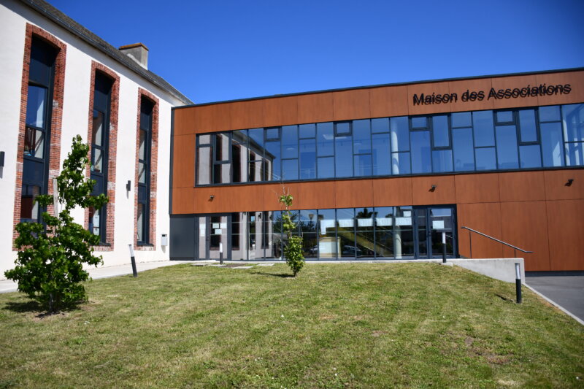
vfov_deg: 47.9
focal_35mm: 27
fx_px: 438
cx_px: 292
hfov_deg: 67.4
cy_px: 194
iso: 250
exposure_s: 1/4000
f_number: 3.5
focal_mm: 18
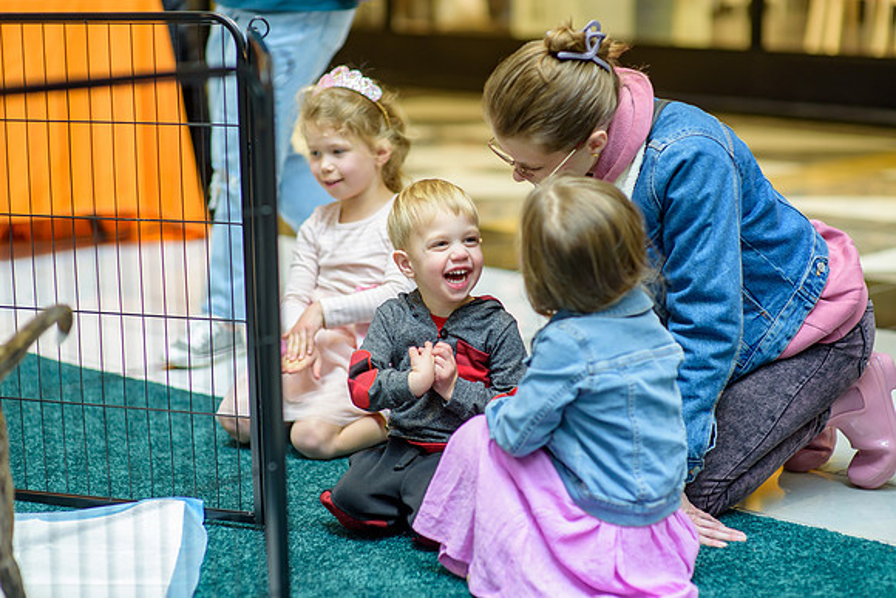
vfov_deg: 16.1
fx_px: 2116
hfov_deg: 23.9
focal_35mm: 85
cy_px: 299
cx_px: 448
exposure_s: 1/160
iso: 800
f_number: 2.2
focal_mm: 85
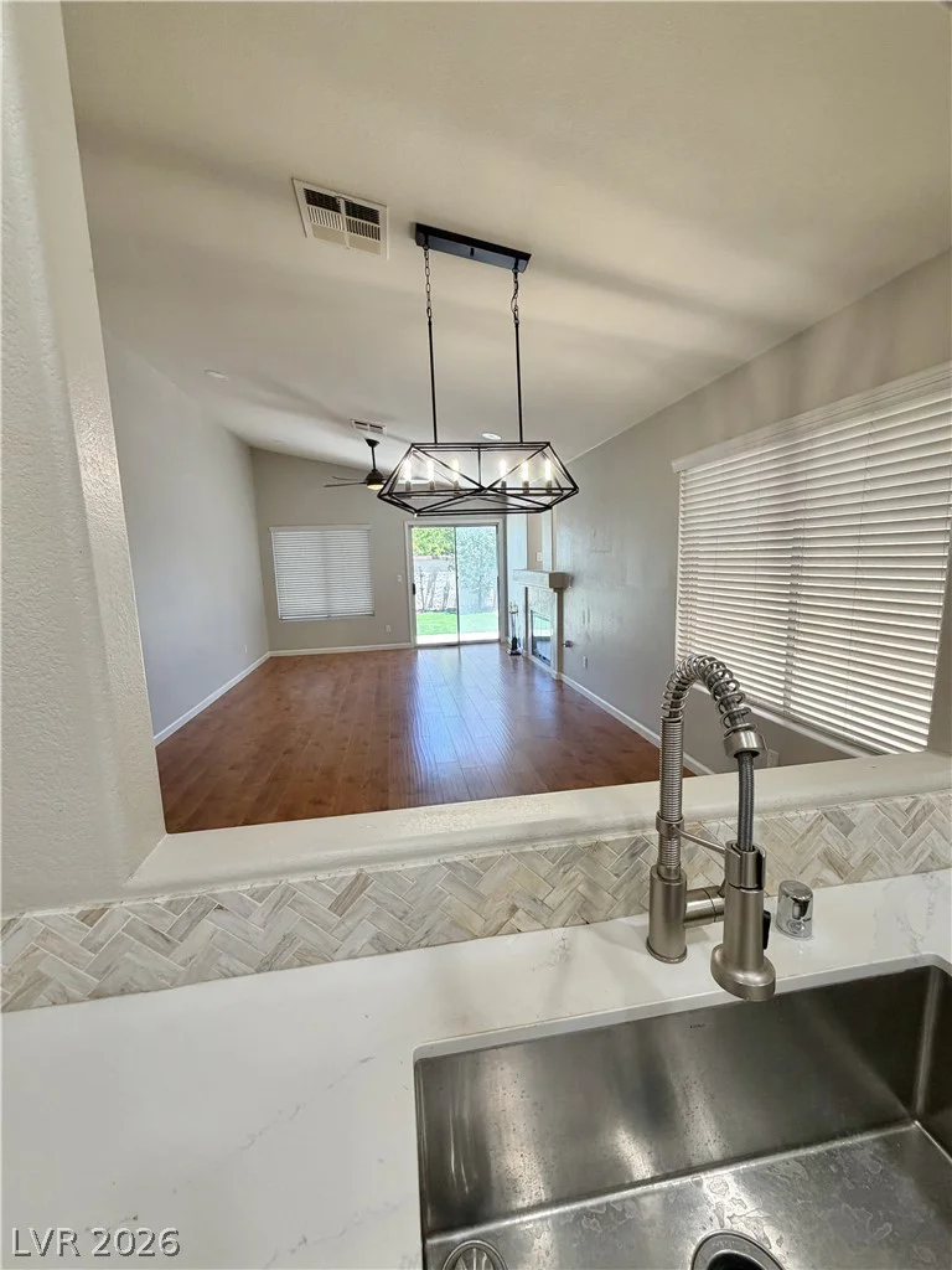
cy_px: 635
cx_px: 476
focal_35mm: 14
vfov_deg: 102.1
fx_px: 513
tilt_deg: -7.7
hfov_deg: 85.7
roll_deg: +1.9
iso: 200
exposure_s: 1/120
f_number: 2.2
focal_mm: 2.22
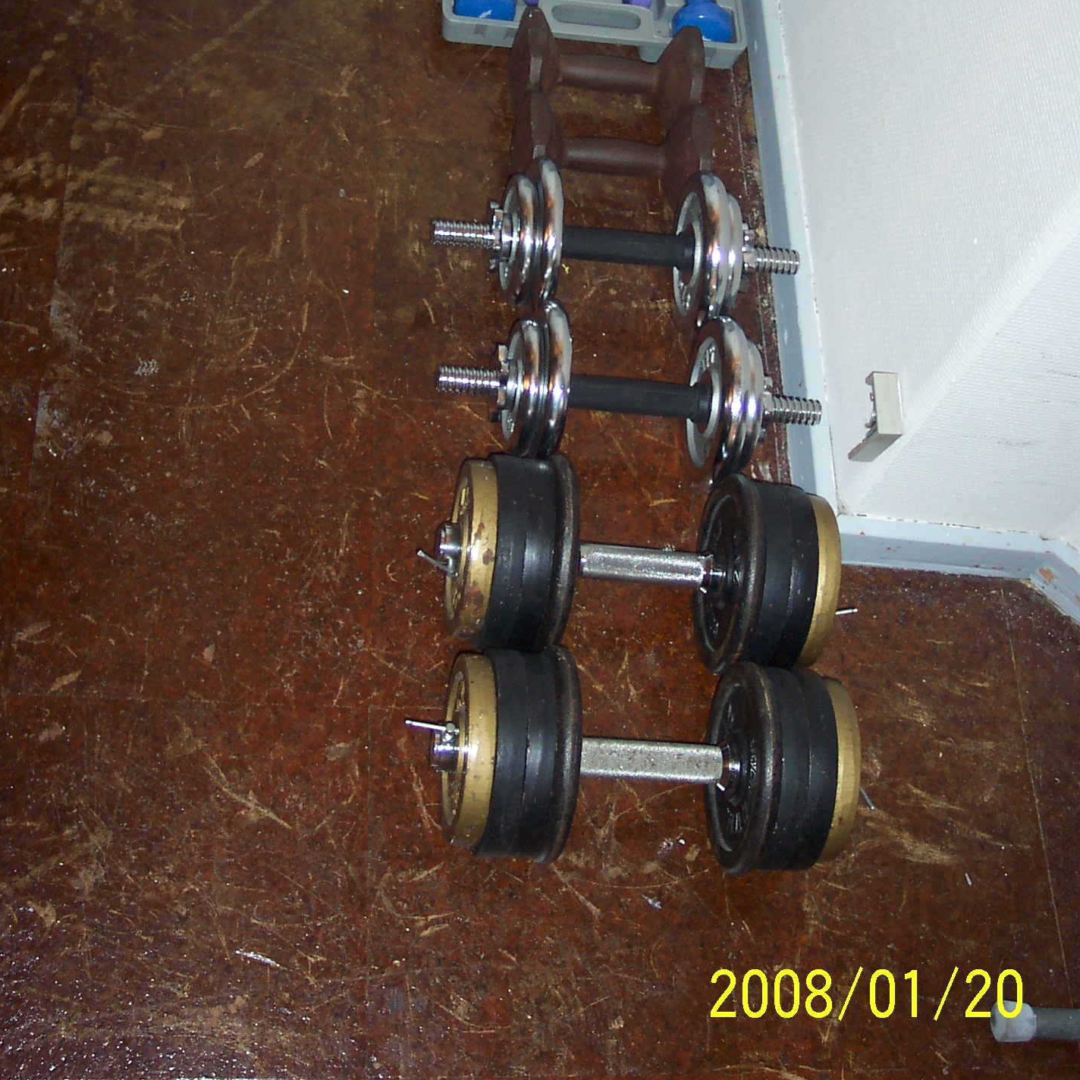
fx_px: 1730
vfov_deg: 34.4
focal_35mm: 49
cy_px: 366
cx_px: 538
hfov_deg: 34.7
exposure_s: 1/30
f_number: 2.8
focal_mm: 8
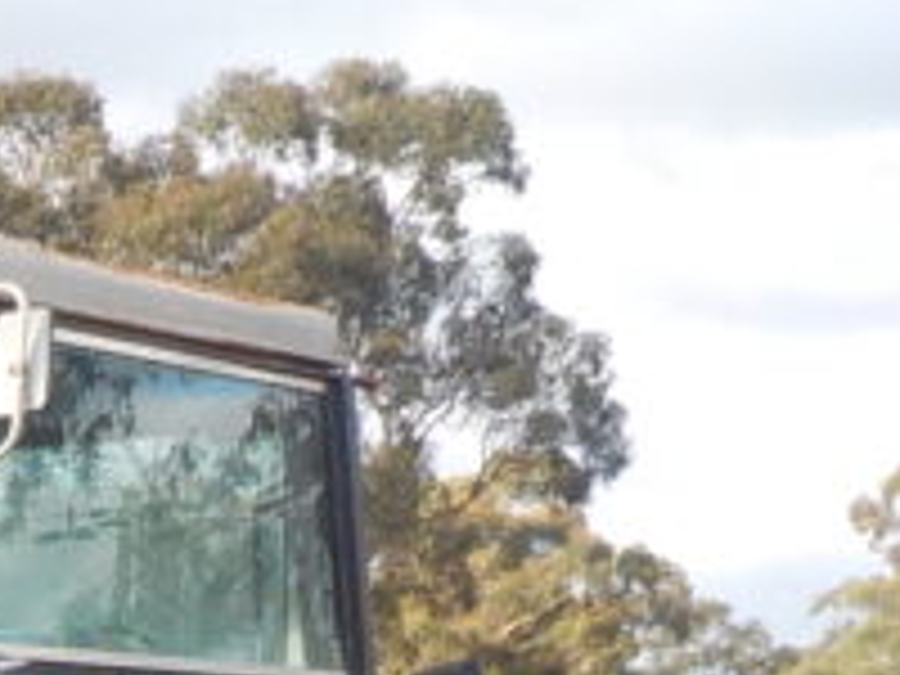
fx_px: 3120
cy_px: 1220
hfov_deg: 14.4
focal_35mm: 120
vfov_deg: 11.4
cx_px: -752
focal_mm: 4.1
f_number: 3.3
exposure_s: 1/250
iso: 125
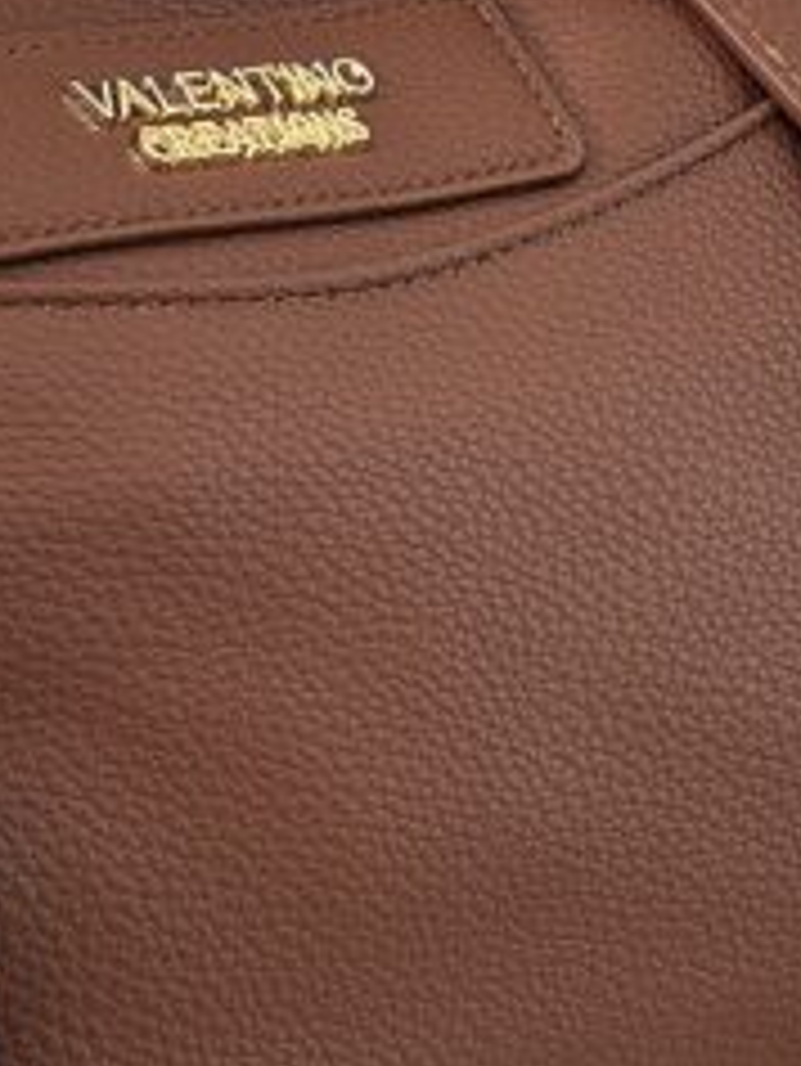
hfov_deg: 12.6
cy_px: 295
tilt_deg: -18.0
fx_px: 3607
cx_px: 81
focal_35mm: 117
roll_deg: -1.3
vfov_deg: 16.8
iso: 50
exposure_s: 1/122
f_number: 1.6
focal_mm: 5.96
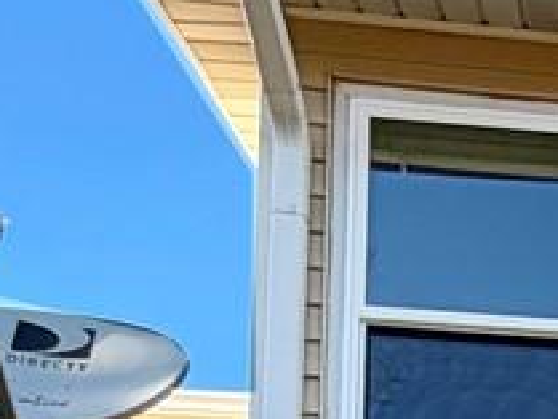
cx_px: 958
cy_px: 1193
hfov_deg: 16.0
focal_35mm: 107
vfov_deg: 10.5
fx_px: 1726
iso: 40
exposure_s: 1/200
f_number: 2.2
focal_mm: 2.2
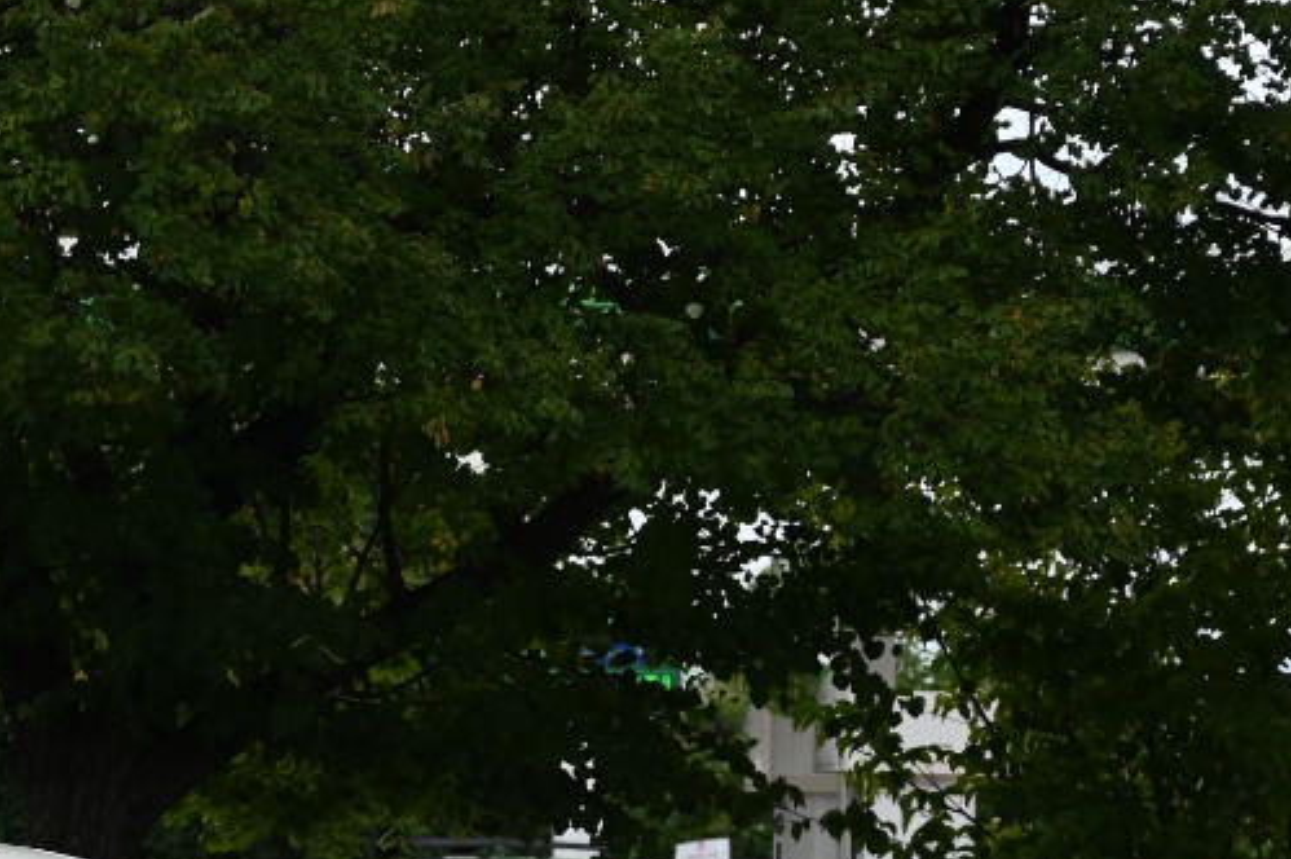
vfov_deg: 6.0
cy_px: 1177
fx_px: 8171
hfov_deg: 8.9
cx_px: -189
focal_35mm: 228
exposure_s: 1/250
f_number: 6.3
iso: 100
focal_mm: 70
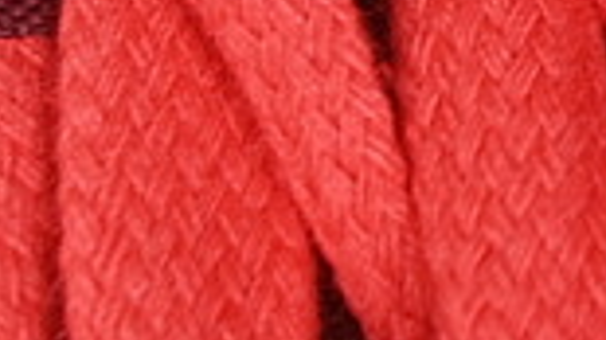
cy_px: -375
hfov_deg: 3.9
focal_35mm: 549
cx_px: 1149
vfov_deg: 2.2
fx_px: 8817
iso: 160
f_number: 7.1
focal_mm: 50
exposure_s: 1/60
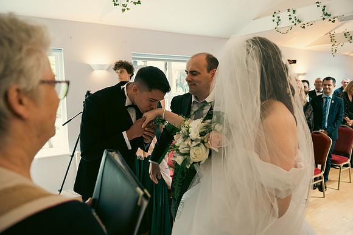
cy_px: 118
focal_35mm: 25
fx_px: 248
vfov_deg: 50.9
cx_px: 176
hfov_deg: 71.0
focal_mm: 24
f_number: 3.5
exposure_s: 1/160
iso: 1000
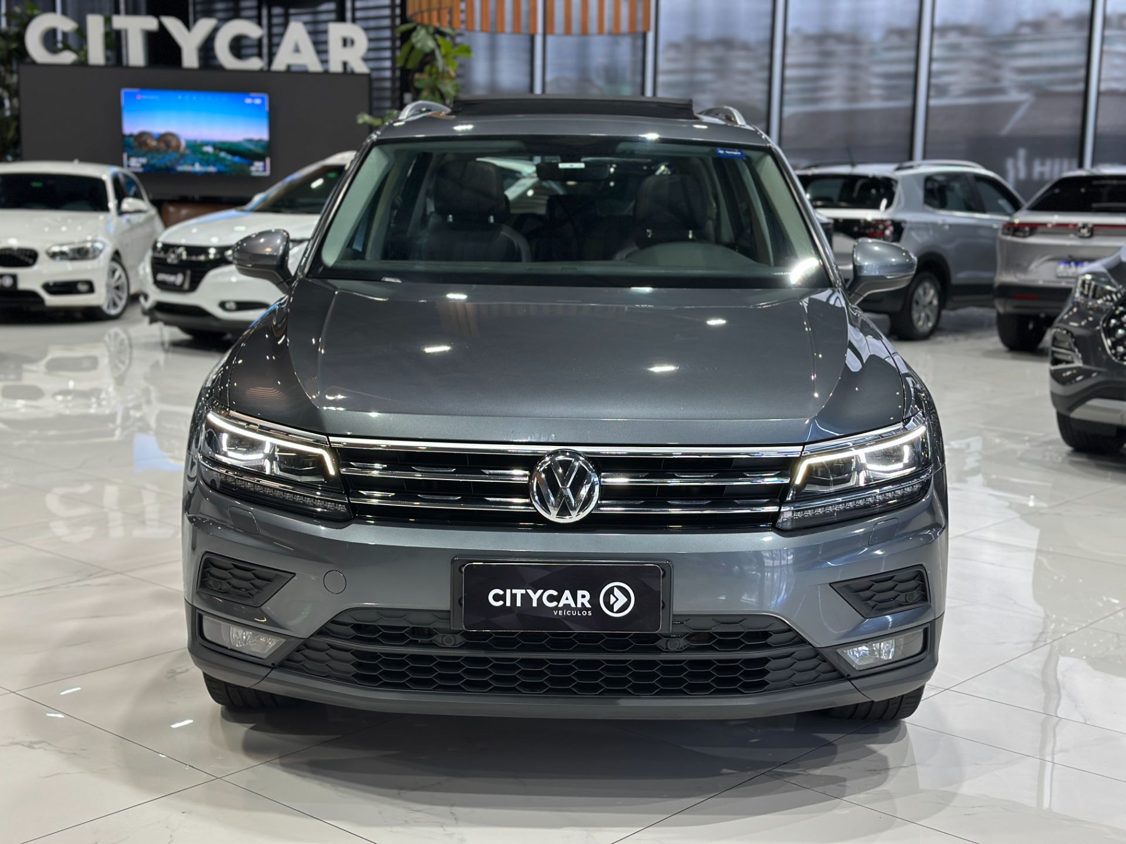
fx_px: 1561
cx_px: 563
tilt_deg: -9.8
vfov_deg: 30.3
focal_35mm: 48
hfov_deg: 39.7
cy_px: 422
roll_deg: -1.2
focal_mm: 6.86
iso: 125
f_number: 1.78
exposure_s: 1/76
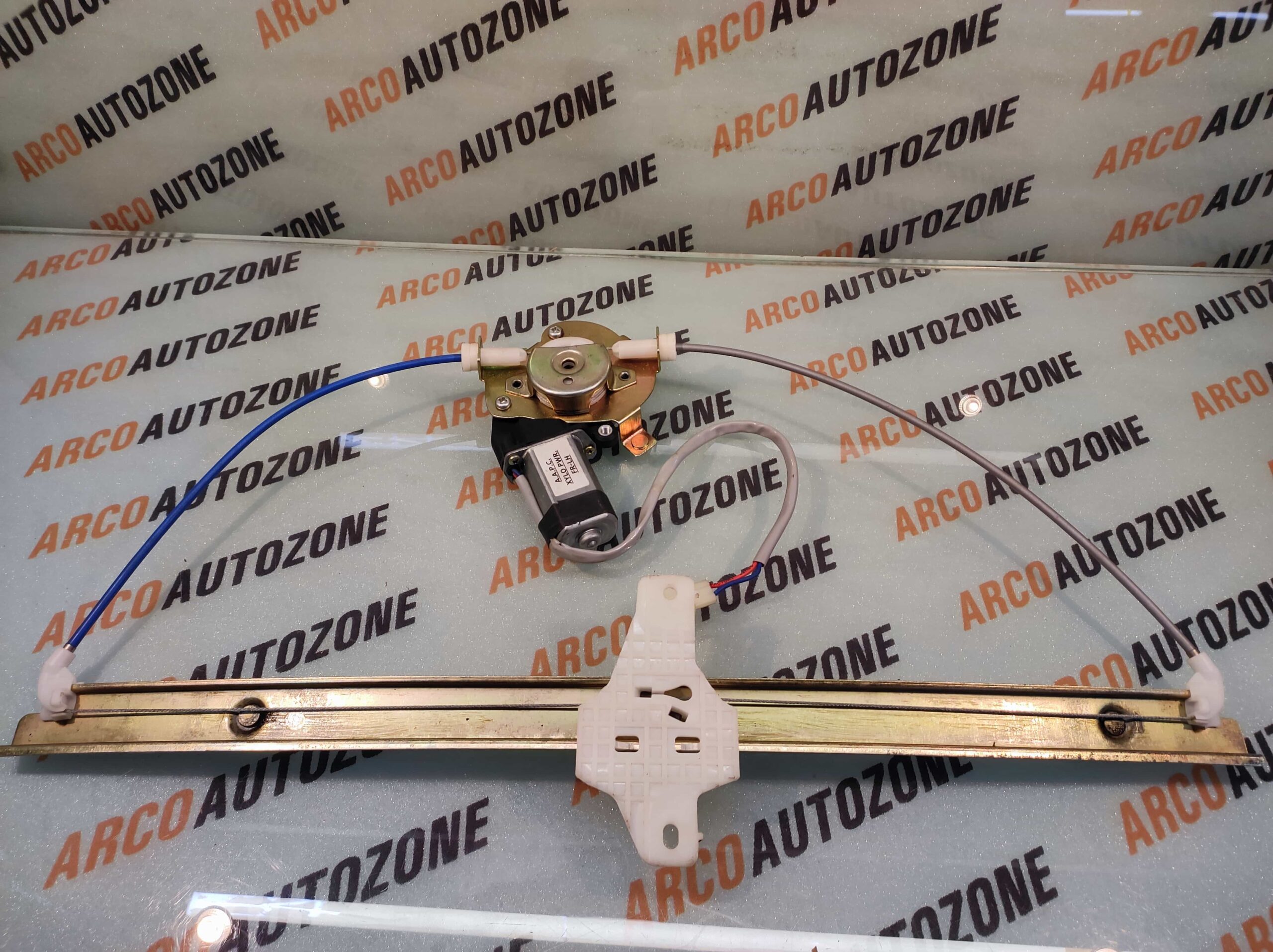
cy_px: 476
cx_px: 636
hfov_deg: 91.1
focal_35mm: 17
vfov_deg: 74.7
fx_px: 625
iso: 98
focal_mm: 4.74
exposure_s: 1/50
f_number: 1.79
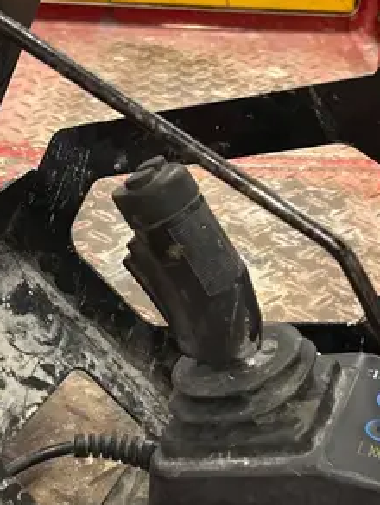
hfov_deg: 22.5
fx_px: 951
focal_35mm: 65
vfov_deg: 29.8
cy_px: 234
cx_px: 244
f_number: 1.5
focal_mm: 5.7
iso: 400
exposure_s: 1/60
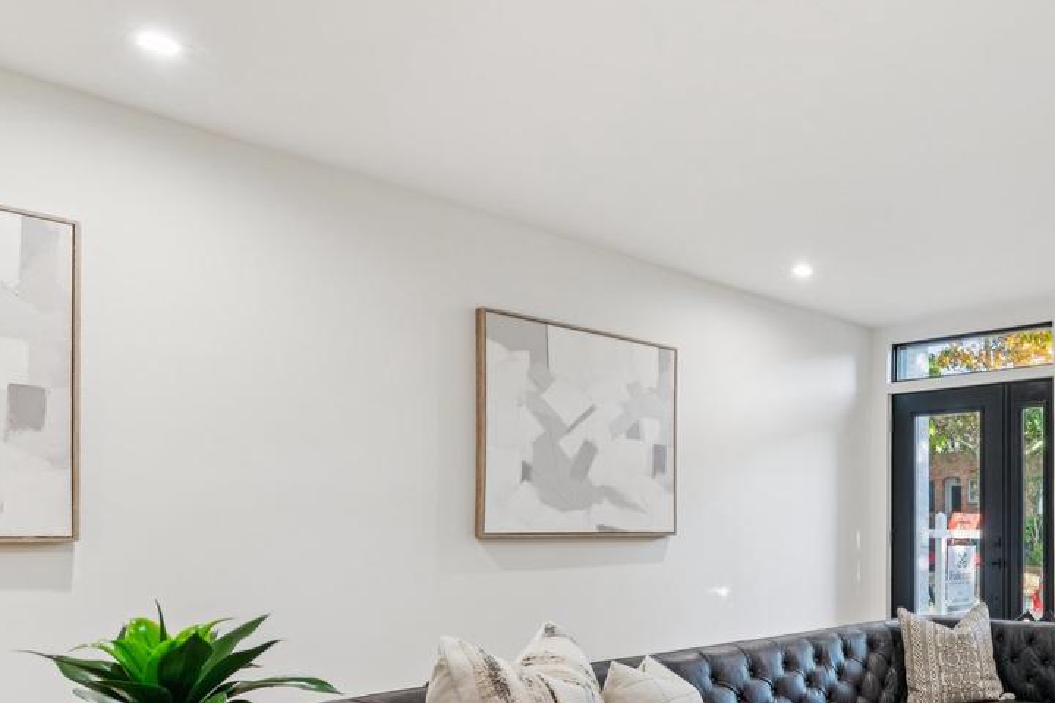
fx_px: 820
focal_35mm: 28
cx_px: 967
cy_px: 561
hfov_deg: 55.8
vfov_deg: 44.2
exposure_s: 1/6
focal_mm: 14
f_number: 10
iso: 320
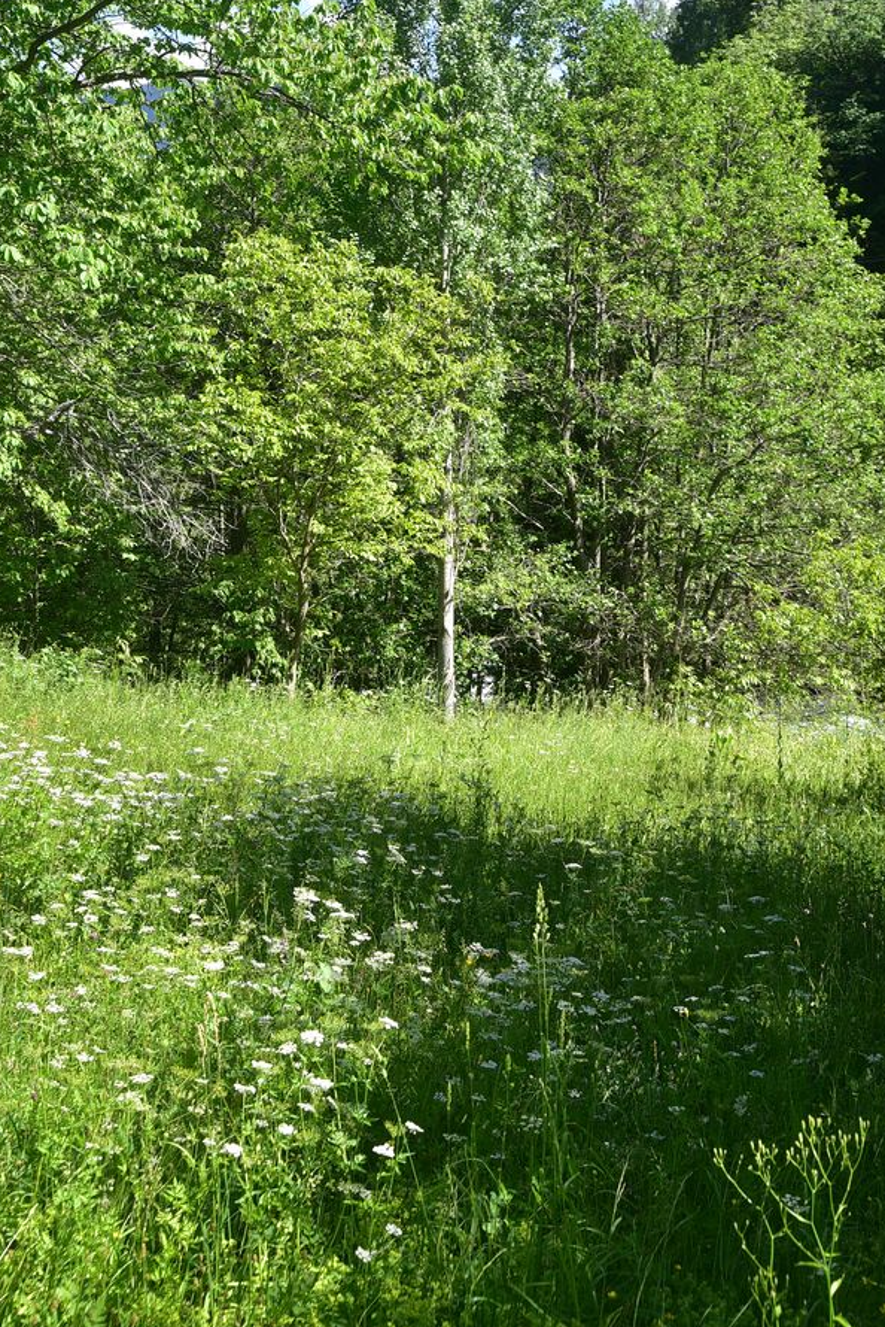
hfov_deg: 18.7
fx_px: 2690
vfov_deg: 27.4
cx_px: 445
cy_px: 364
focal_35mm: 73
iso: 160
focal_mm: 50
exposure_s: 1/125
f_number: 9
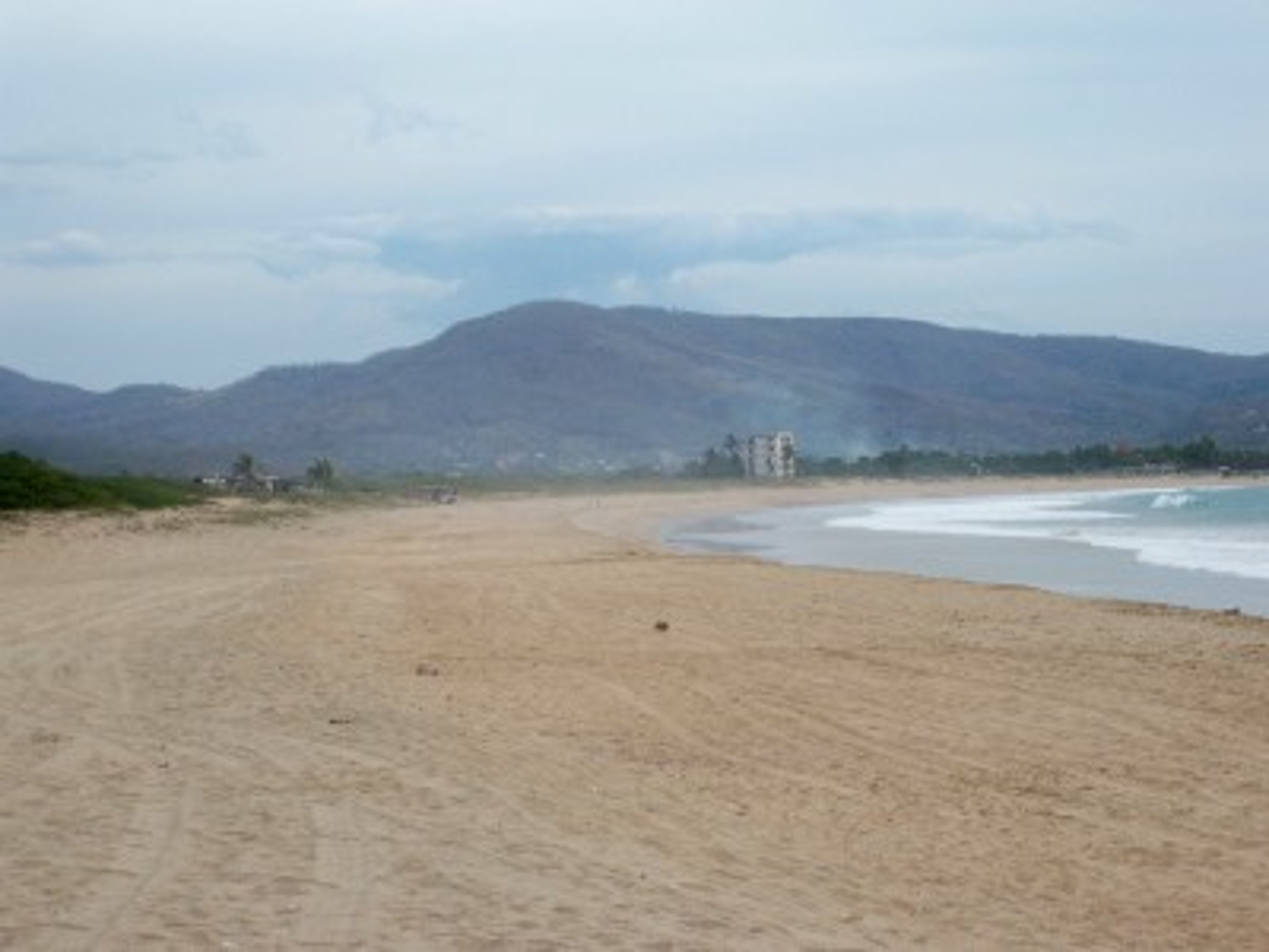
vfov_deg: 14.1
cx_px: 634
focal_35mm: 105
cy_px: 476
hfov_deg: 18.7
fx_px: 3849
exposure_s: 1/500
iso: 64
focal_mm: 18.8
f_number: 5.7
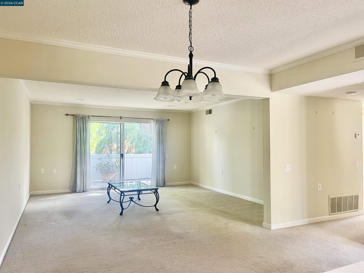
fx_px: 263
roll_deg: +0.4
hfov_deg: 69.4
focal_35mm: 25
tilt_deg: +1.3
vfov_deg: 54.9
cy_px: 136
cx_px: 182
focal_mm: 5.1
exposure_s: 1/60
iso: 80
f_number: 1.6
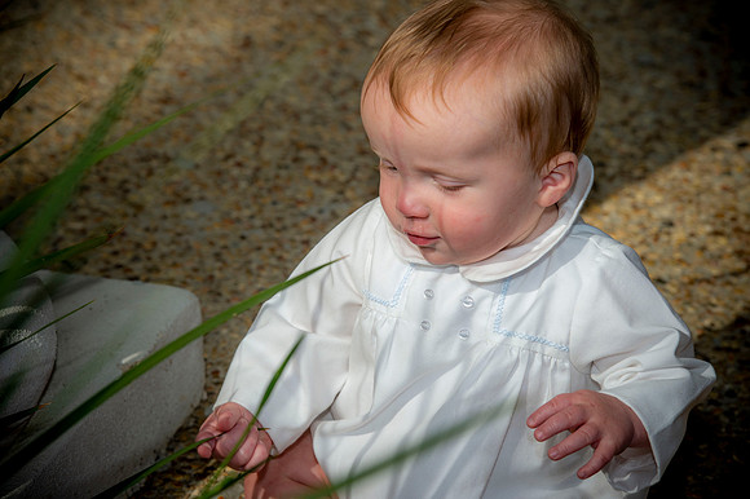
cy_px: 250
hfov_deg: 12.5
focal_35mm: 165
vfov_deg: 8.3
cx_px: 375
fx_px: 3435
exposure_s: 1/200
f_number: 8
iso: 50
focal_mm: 165
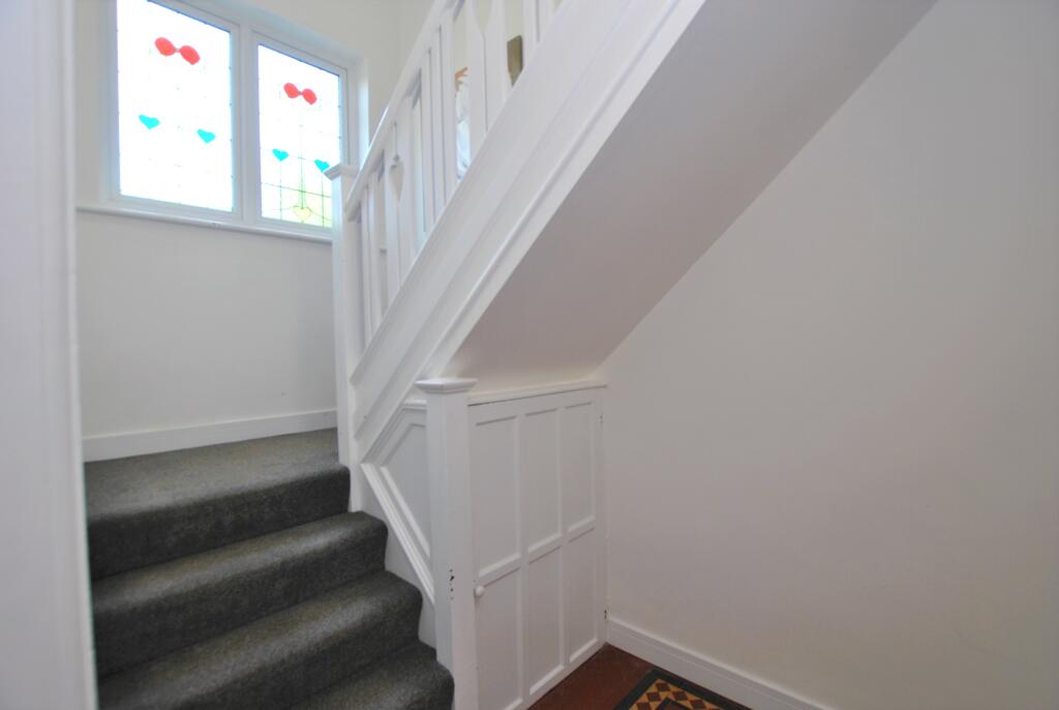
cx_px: 530
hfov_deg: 100.3
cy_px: 355
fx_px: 442
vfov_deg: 77.5
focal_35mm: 15
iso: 200
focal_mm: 10
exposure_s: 1/60
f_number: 4
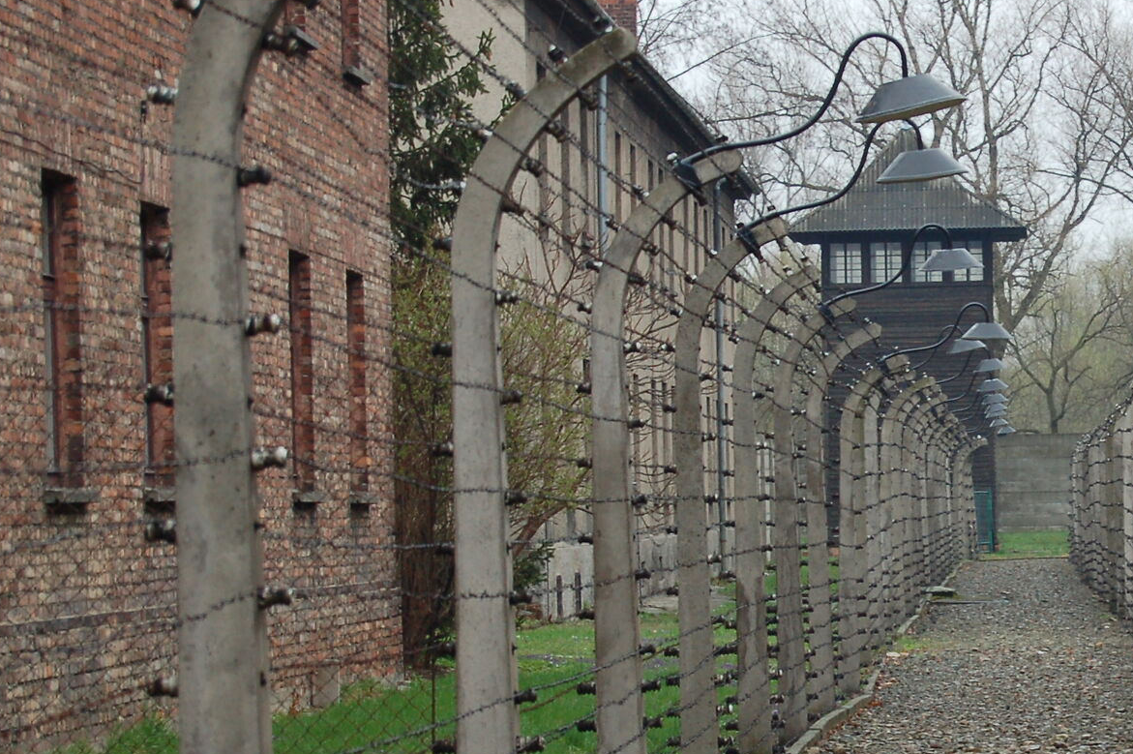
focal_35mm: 169
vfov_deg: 8.1
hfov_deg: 12.1
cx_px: 969
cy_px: 471
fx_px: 5316
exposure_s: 1/125
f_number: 5.6
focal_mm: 55
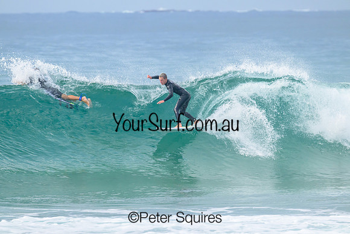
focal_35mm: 550
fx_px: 5348
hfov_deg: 3.7
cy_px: 117
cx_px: 175
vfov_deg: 2.5
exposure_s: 1/2000
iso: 2000
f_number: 11
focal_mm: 550
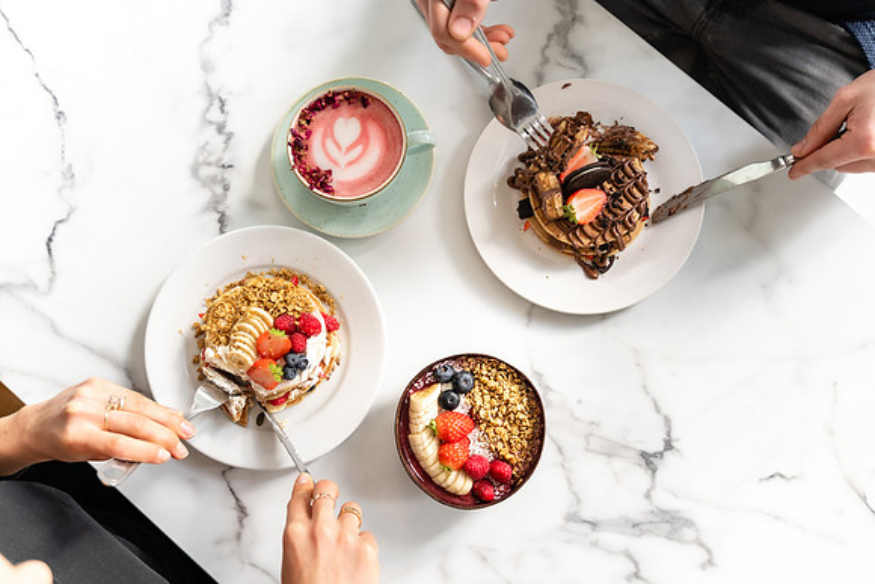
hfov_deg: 48.4
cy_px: 292
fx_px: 972
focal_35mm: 40
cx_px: 438
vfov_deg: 33.4
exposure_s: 1/160
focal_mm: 40
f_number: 2.8
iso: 100
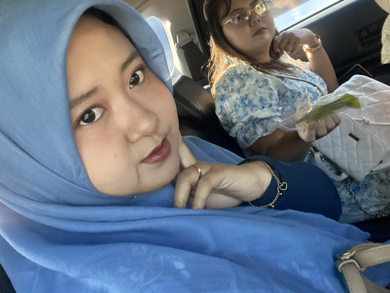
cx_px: 195
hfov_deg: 60.0
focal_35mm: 30
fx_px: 338
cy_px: 146
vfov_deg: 46.8
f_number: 2.2
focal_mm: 2.71
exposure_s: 1/60
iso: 320
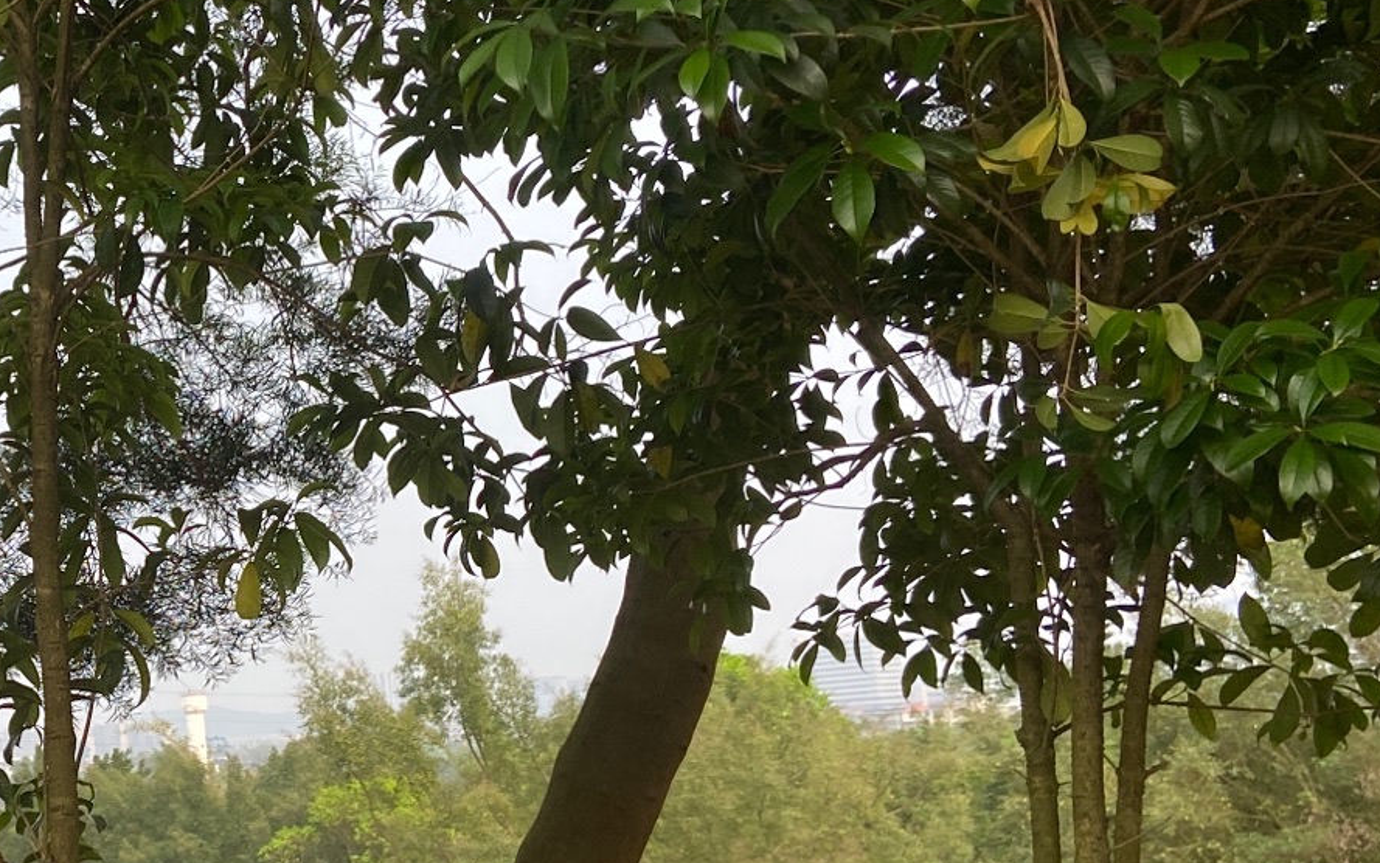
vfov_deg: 20.9
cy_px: 557
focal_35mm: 62
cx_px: 82
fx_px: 2332
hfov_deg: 31.1
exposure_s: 1/495
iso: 32
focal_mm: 4.25
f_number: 1.8
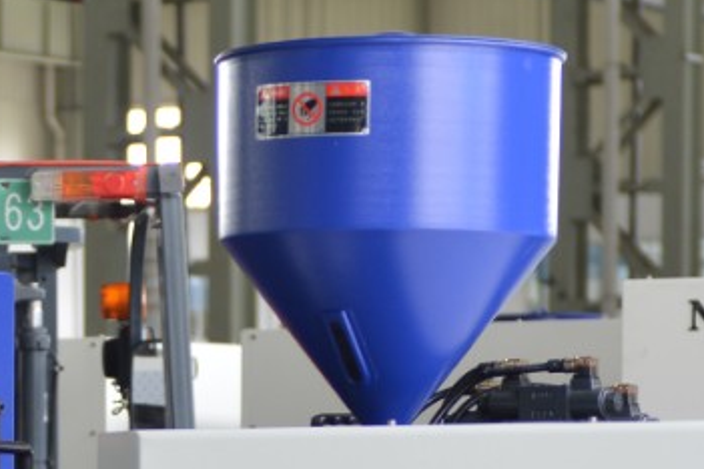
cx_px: -94
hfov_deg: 8.6
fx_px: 4634
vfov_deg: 5.7
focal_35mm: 237
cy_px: 674
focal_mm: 52
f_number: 2.8
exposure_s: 1/25
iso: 160
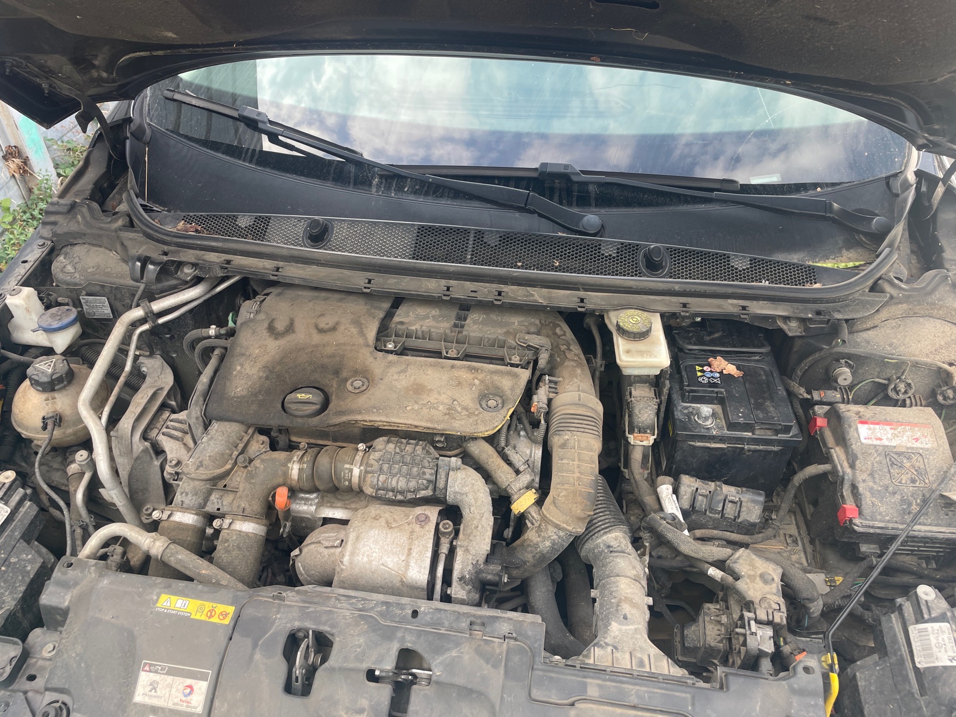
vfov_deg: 53.1
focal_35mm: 26
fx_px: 718
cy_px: 358
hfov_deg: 67.3
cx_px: 478
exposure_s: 1/167
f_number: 1.6
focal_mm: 4.2
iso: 32
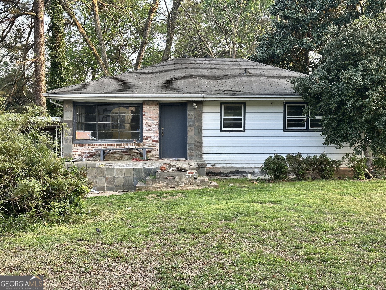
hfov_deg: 39.7
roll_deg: -0.7
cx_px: 193
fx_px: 535
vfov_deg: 30.3
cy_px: 145
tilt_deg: -1.6
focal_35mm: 48
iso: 80
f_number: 1.78
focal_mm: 6.86
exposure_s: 1/121
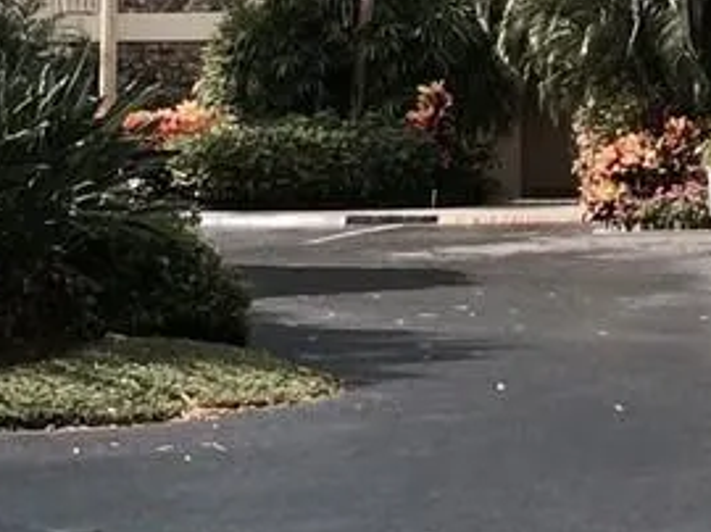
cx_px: 887
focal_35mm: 178
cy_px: -190
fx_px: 3653
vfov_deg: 8.2
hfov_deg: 10.9
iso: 40
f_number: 2.2
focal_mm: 4.12
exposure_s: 1/1642
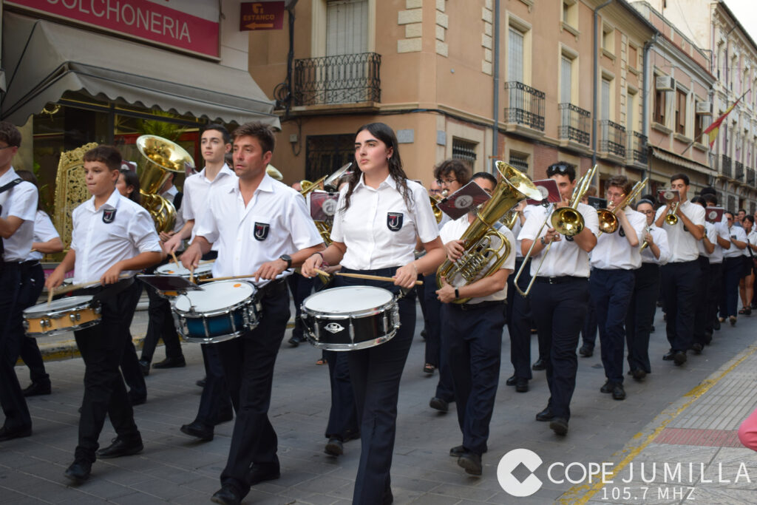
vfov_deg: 30.9
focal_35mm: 44
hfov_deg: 45.0
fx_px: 915
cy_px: 252
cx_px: 378
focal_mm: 29
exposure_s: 1/80
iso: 400
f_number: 4.5
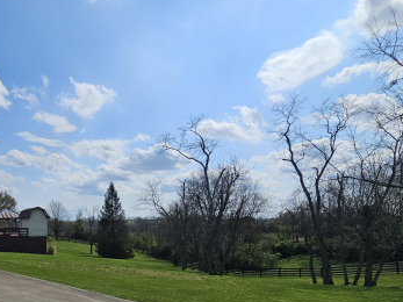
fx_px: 291
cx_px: 93
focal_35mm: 25
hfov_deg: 64.6
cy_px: 264
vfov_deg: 49.7
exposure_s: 1/6444
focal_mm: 2.2
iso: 50
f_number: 2.2
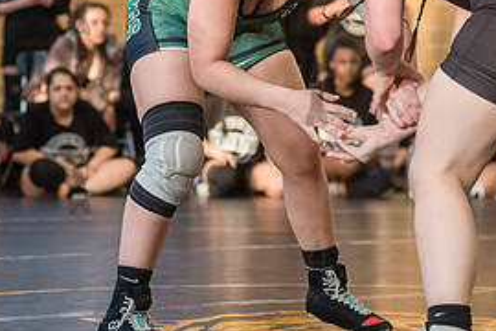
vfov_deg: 7.2
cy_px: 90
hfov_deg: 10.8
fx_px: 2631
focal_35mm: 191
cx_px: 282
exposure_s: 1/400
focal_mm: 80
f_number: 3.5
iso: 5000
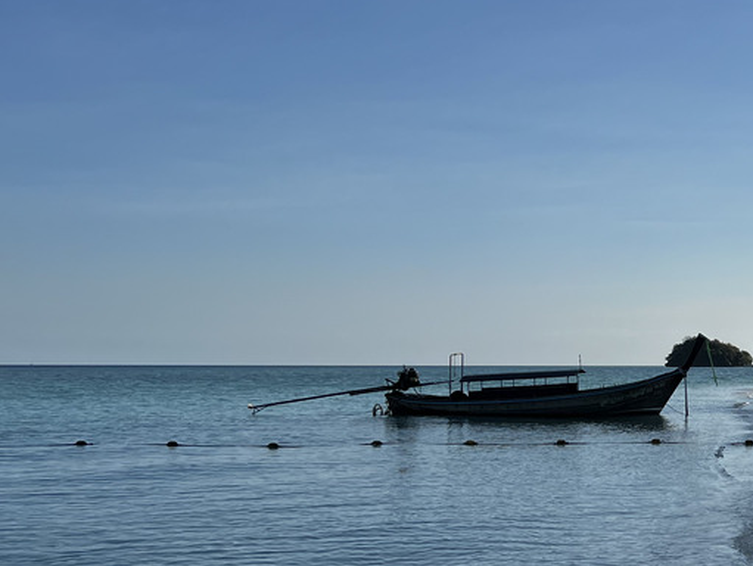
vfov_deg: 24.1
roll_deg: -0.3
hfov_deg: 28.9
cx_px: 813
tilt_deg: +2.6
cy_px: 296
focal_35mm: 61
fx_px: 1328
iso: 50
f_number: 1.5
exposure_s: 1/6211
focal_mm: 5.7
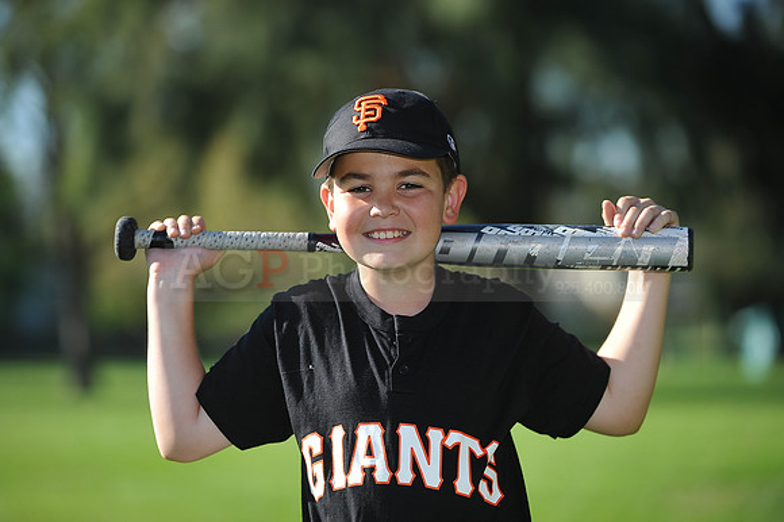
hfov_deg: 10.3
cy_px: 261
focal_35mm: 200
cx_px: 392
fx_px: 4353
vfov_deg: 6.9
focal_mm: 200
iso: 200
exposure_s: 1/1000
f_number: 4
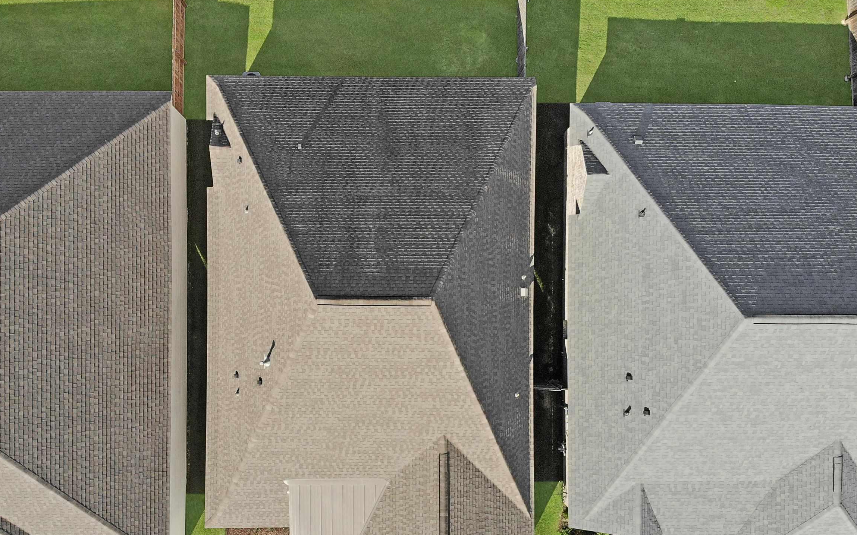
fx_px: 794
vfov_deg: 37.2
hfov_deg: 56.5
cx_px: 366
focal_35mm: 34
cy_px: 316
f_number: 2.8
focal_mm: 4.5
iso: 100
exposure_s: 1/653
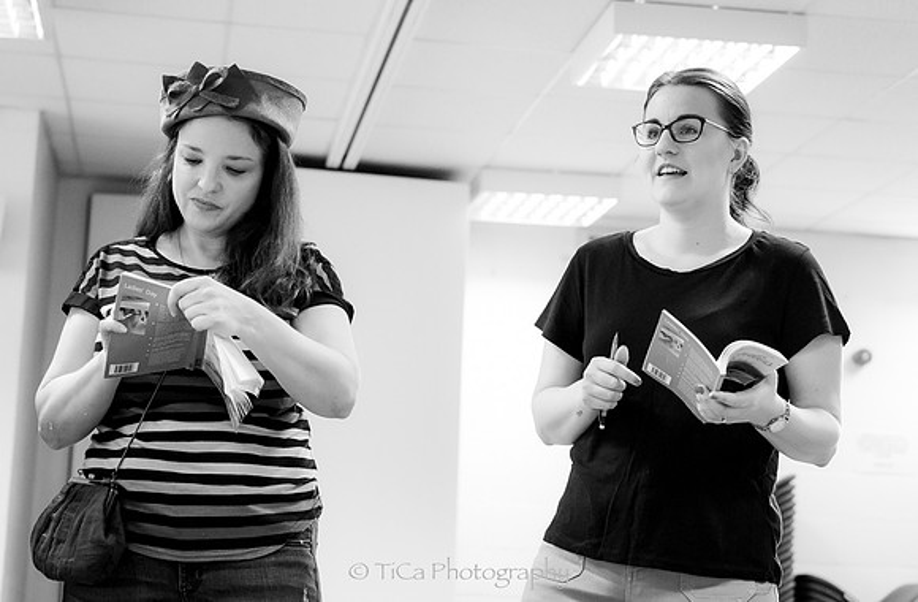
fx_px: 1757
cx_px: 452
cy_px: 286
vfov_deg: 19.4
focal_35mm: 69
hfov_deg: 29.3
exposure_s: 1/125
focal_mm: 42
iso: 1600
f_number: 2.8
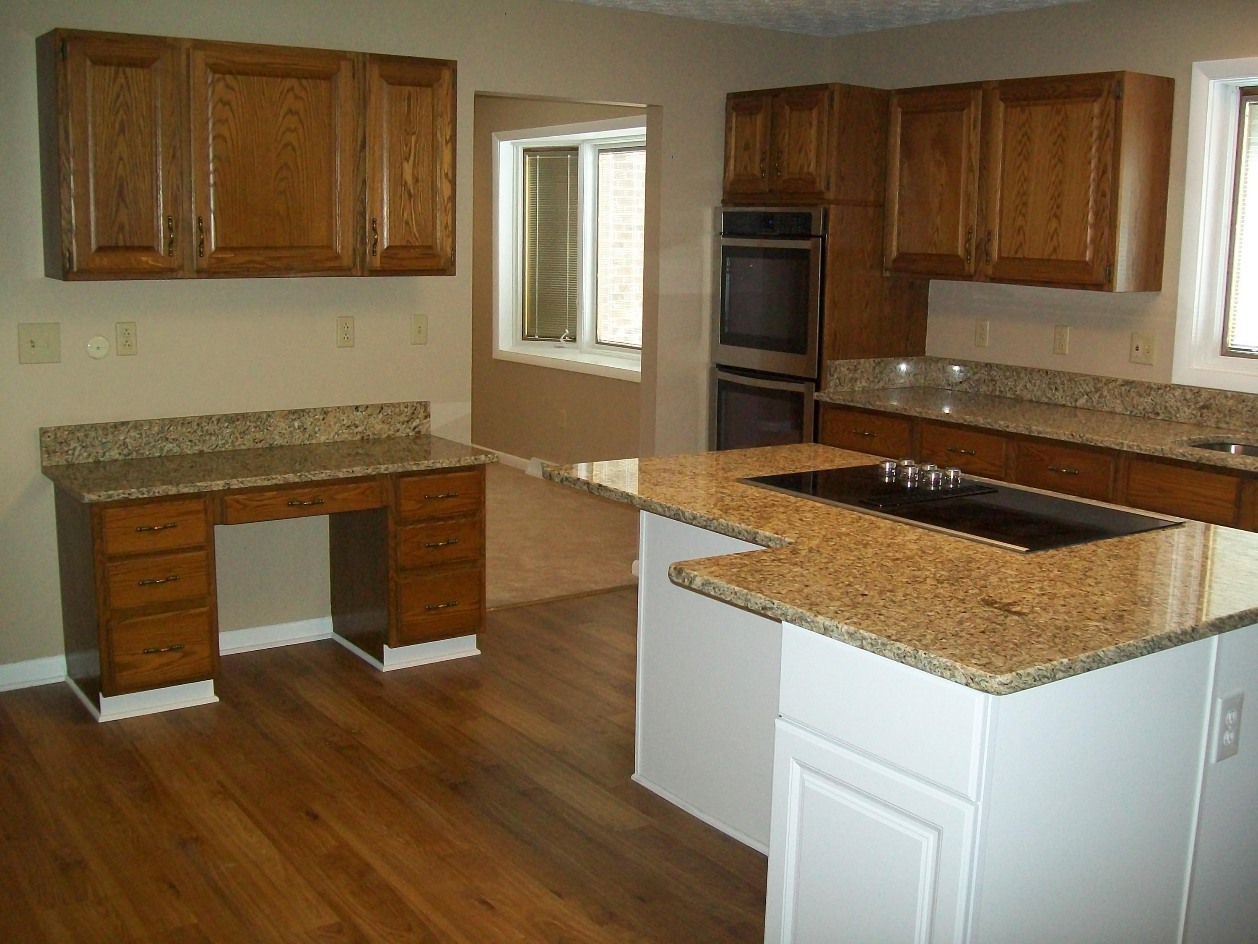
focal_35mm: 36
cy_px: 472
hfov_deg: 51.4
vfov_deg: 39.7
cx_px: 629
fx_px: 1308
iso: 160
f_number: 2.7
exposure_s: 1/60
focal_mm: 6
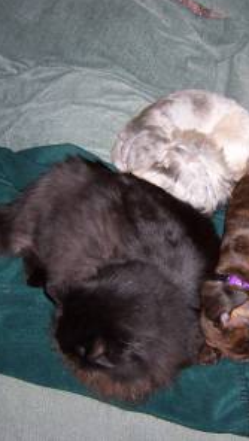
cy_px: 219
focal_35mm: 53
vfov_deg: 39.1
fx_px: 621
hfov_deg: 22.4
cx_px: 194
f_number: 2.8
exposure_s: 1/60
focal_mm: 5.6
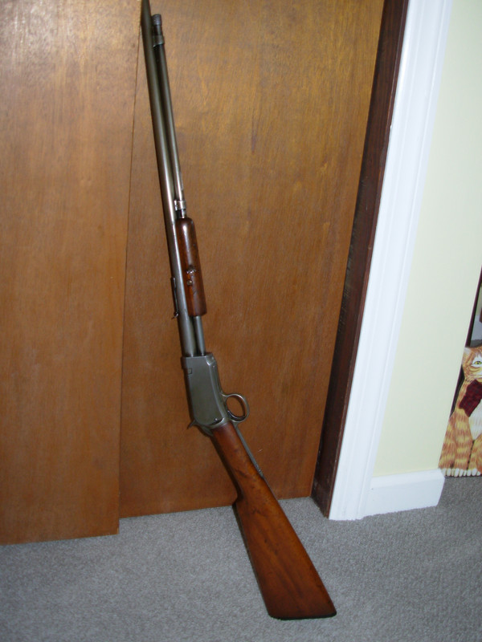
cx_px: 241
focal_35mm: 38
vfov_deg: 49.0
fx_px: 705
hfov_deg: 37.7
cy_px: 321
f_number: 2.9
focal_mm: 6.3
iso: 50
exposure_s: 1/32
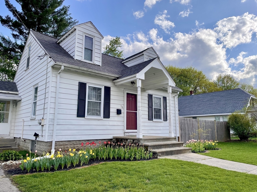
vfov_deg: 53.1
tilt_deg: +10.3
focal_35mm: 26
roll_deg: -0.4
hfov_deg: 67.3
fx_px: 193
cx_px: 128
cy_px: 96
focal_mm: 4.2
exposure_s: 1/2681
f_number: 1.6
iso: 32
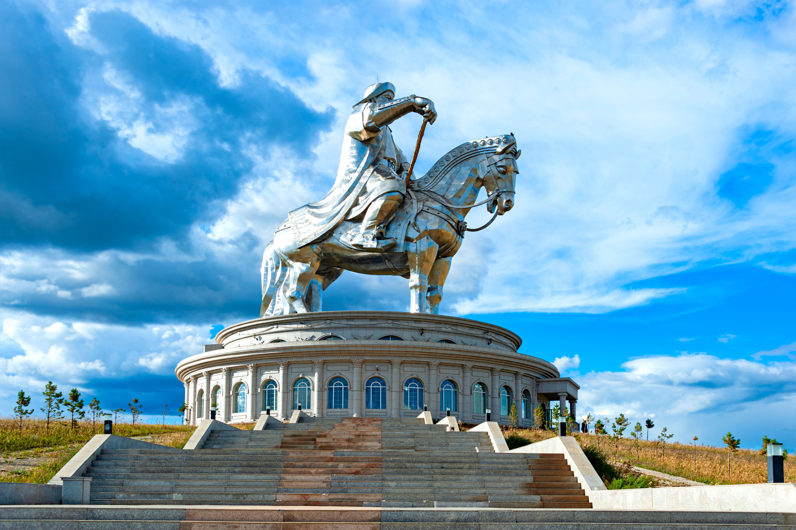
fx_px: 795
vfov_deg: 36.8
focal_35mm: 36
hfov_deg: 53.2
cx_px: 398
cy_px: 265
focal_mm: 36
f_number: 8
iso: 200
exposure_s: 1/250
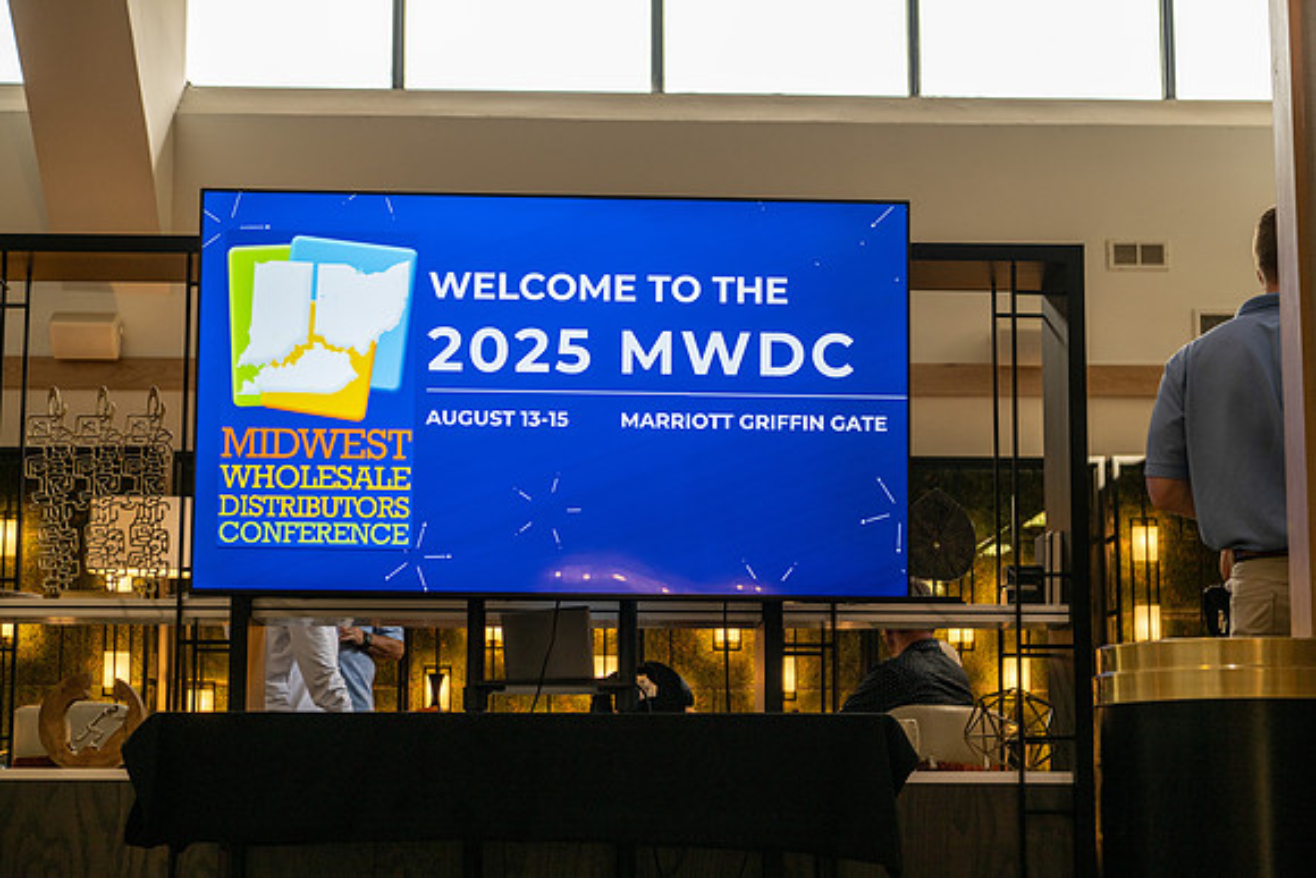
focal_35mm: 70
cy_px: 439
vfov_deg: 19.5
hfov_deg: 28.8
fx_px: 2559
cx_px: 658
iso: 500
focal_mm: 70
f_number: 4.5
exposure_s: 1/125
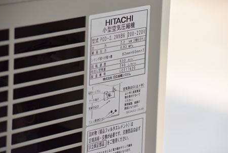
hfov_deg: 12.1
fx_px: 1078
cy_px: 75
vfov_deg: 8.1
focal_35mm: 170
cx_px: 119
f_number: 6.3
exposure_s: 1/2000
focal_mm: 102
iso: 1250
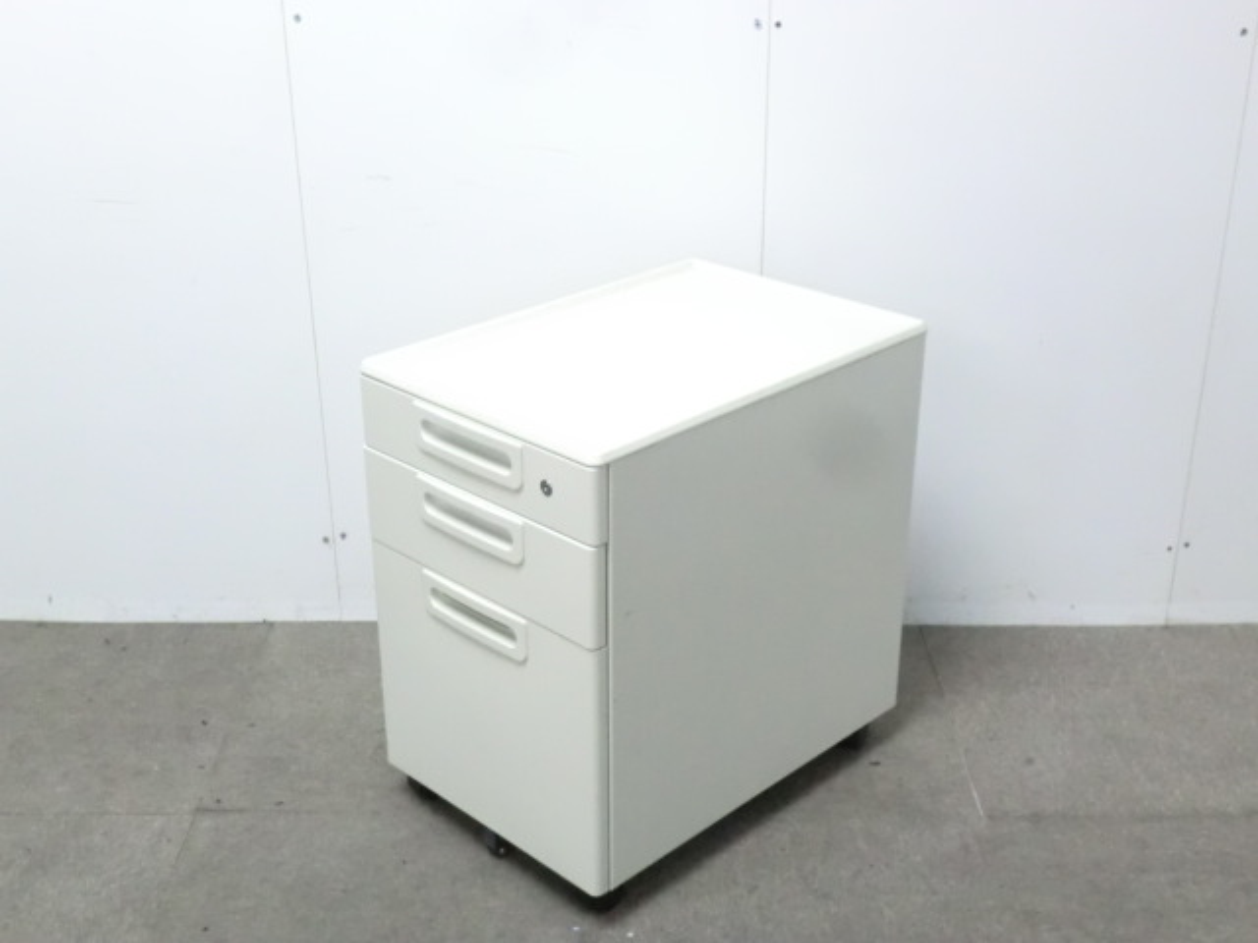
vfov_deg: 32.2
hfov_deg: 42.1
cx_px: 629
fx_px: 1635
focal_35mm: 45
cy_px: 472
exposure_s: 1/30
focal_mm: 8.2
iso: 800
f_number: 4.3
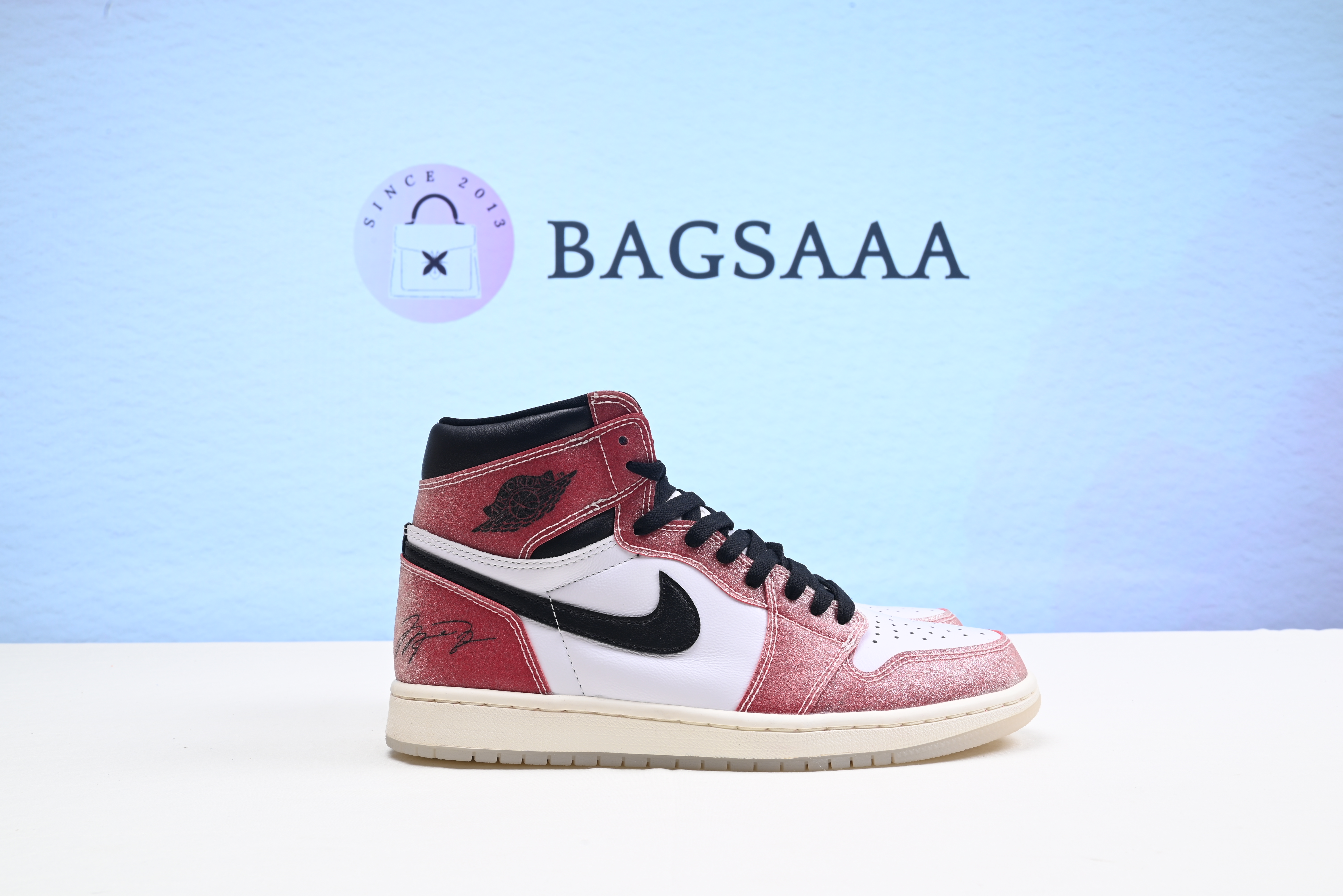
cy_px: 448
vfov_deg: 34.2
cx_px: 672
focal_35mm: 39
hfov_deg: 49.5
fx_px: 1455
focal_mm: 39
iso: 100
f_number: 16
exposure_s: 1/2
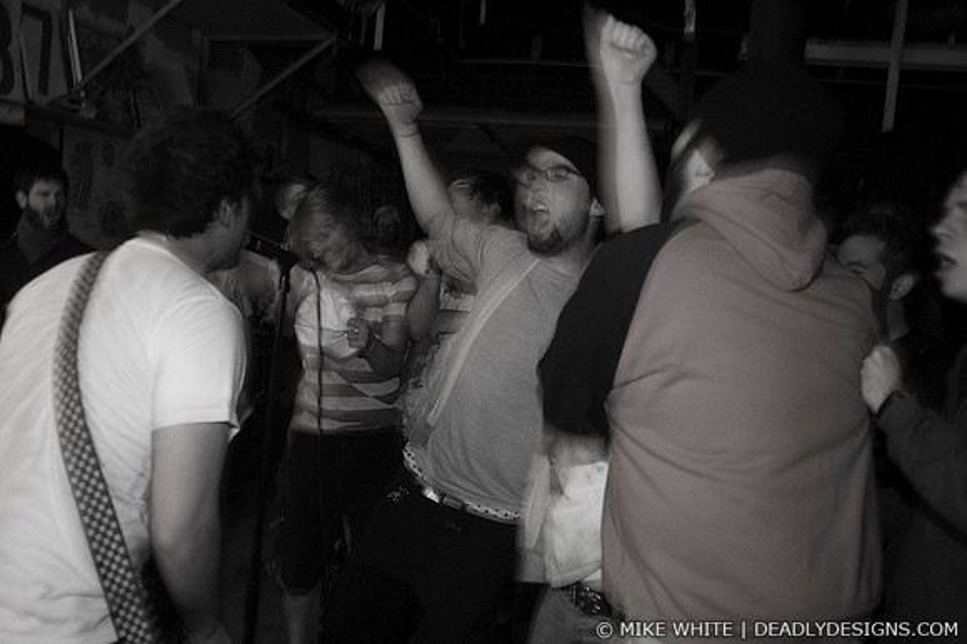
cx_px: 484
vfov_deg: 43.6
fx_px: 805
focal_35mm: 30
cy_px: 322
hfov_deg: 62.0
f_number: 2.8
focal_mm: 20
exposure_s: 1/20
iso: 800
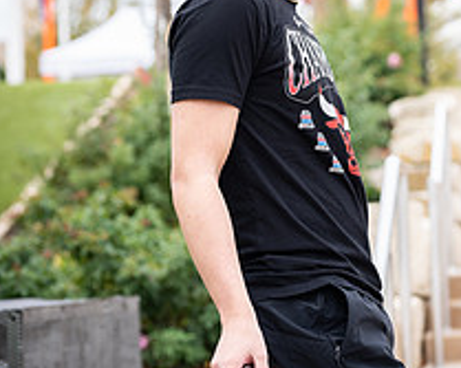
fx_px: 2346
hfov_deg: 11.2
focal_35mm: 172
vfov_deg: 8.9
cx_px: 324
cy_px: 44
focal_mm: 85
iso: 50
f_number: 3.5
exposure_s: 1/125
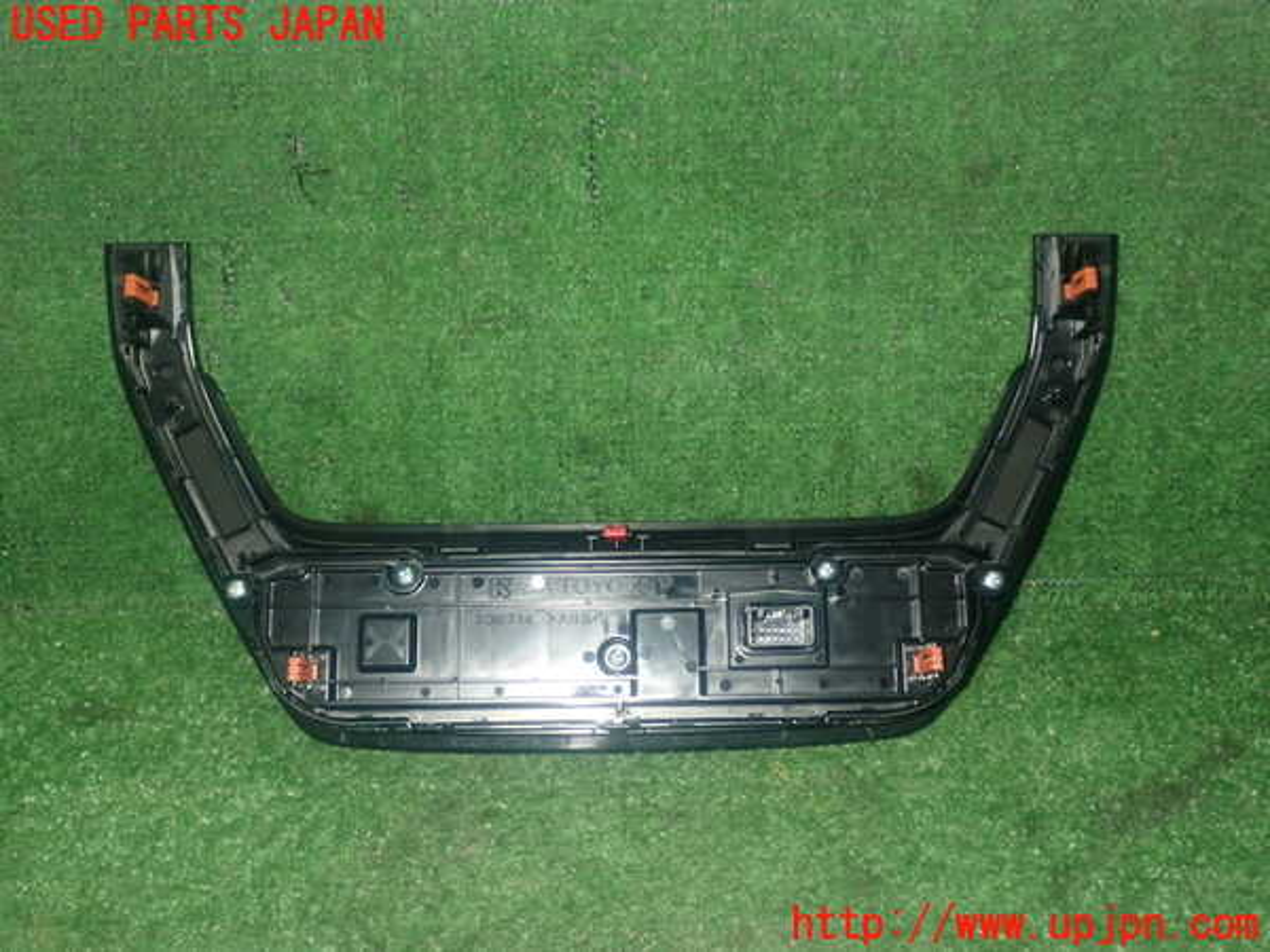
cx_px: 635
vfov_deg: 35.1
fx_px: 1504
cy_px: 476
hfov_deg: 45.8
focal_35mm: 41
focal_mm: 7.31
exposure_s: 1/40
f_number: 8
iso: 800
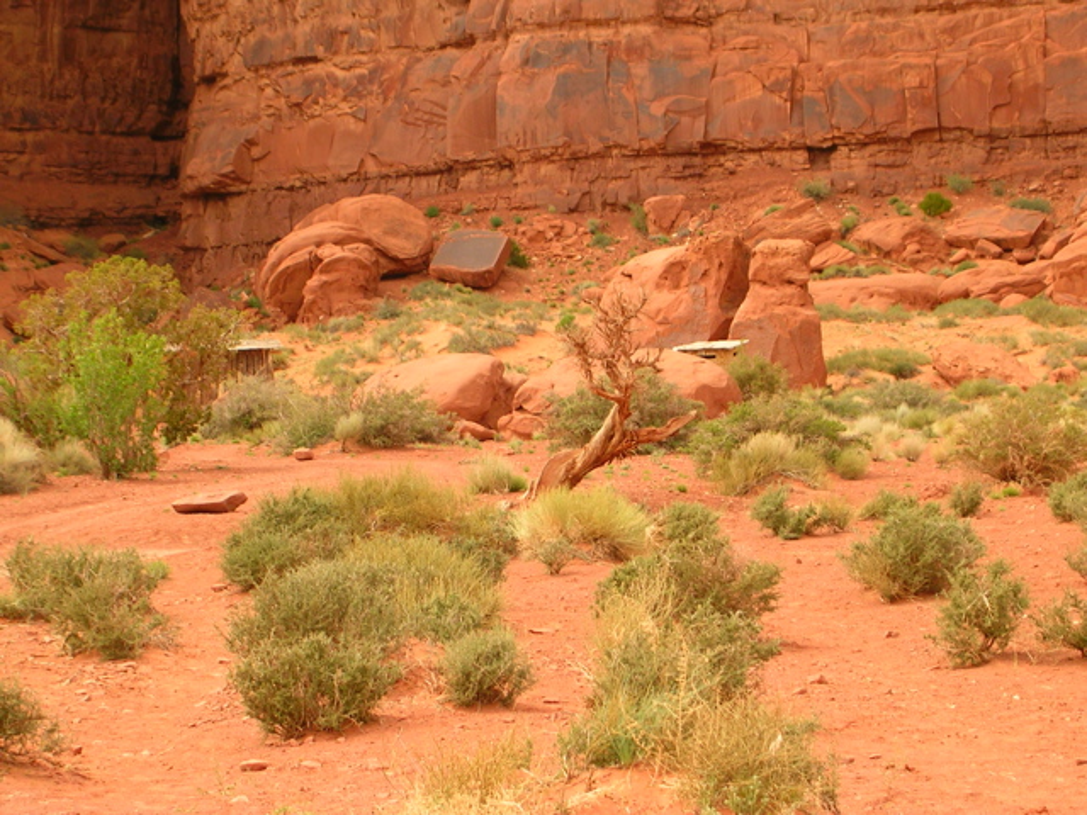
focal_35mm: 115
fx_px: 3611
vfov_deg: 12.9
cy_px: 408
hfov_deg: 17.1
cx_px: 544
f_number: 4.9
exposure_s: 1/118
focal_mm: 17.4
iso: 50
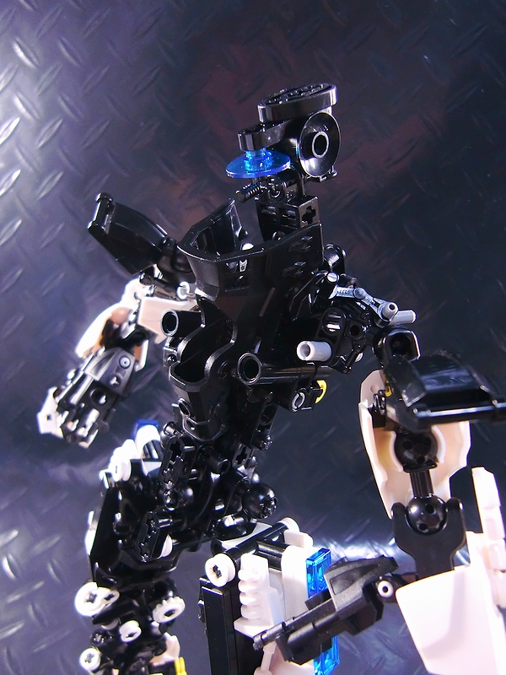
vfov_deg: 63.4
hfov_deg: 49.7
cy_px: 338
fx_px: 546
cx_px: 253
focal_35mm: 28
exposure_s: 1/40
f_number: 2.6
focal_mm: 4.9
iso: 400
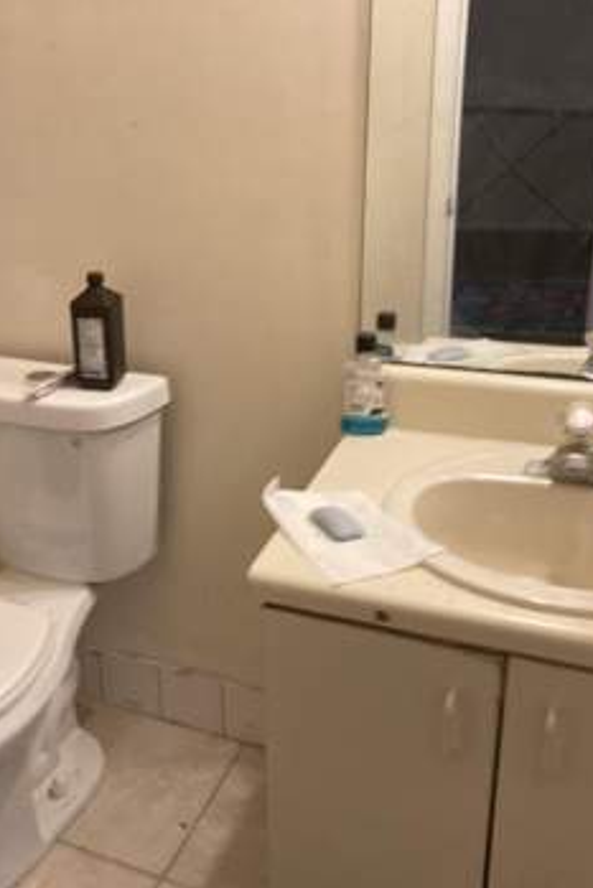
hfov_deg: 32.7
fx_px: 987
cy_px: 452
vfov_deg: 48.4
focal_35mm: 40
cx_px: 137
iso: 250
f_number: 1.8
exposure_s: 1/60
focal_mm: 3.99
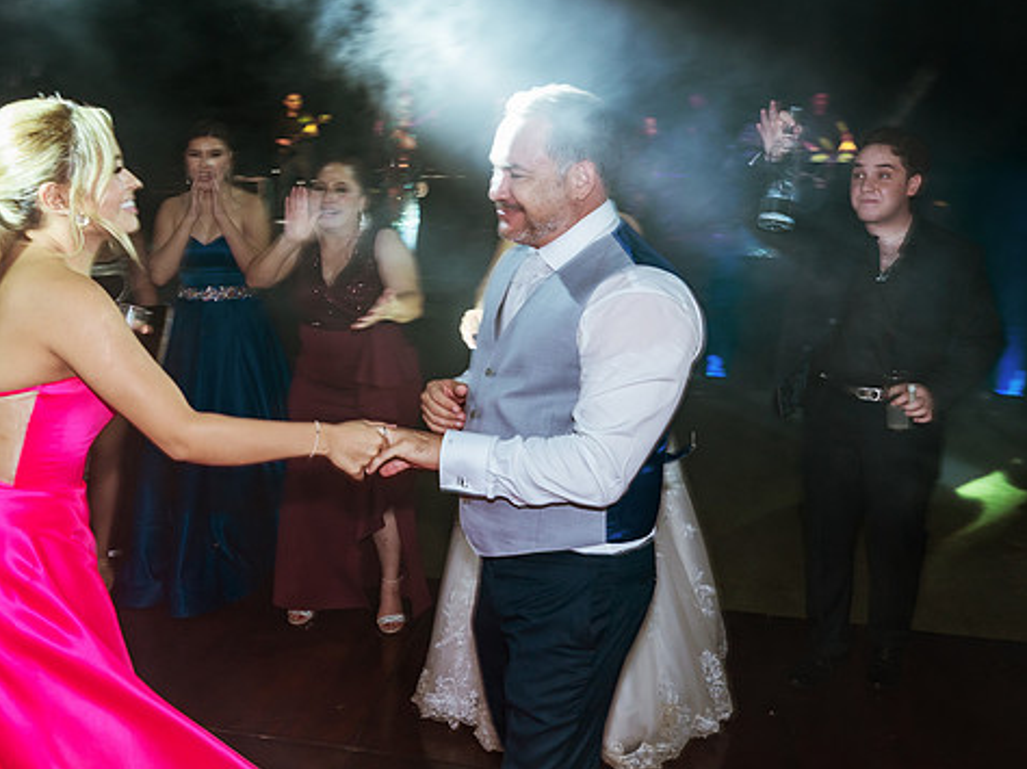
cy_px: 340
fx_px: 1008
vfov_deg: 41.7
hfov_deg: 53.8
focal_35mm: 34
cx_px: 448
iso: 800
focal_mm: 24
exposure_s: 1/60
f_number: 7.1
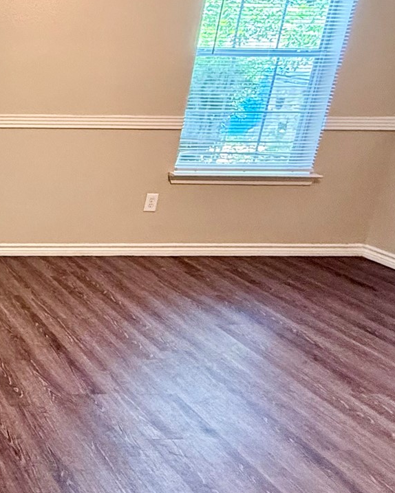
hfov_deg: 27.0
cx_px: -198
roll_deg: -0.6
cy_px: 183
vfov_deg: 46.4
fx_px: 570
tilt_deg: -15.2
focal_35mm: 39
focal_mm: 2.22
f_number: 2.2
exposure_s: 1/60
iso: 500
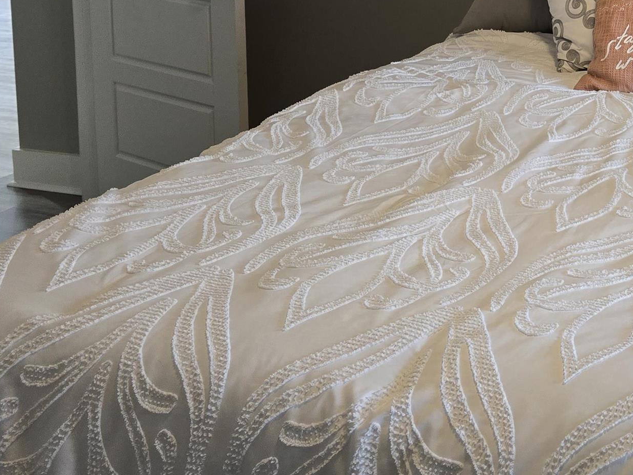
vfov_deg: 23.3
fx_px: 1042
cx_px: 663
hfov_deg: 30.8
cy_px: -105
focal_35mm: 57
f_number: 1.7
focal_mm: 6.3
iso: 500
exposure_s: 1/120
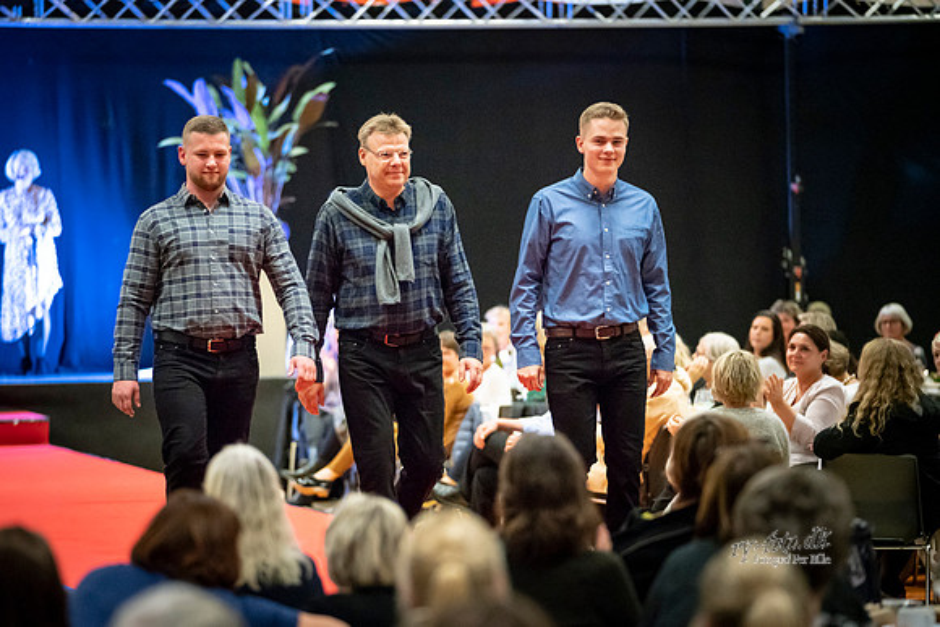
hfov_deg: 12.0
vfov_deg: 8.0
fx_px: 4458
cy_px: 362
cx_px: 398
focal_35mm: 171
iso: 12800
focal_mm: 148
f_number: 2.8
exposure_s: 1/200
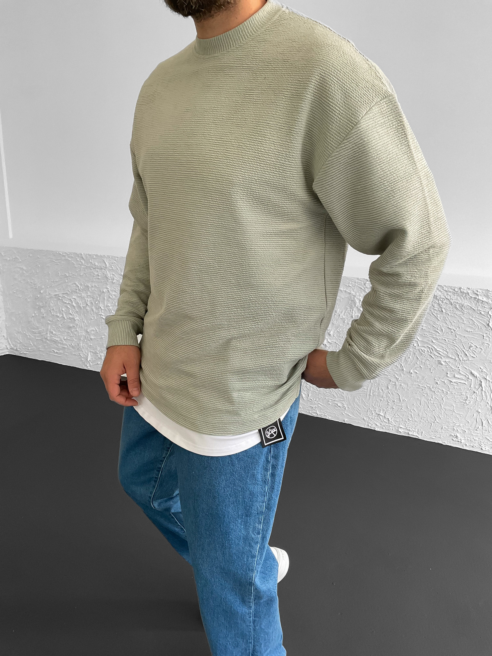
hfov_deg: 48.2
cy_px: 328
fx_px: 550
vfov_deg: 61.7
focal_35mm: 29
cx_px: 246
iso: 64
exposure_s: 1/105
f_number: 1.8
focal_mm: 3
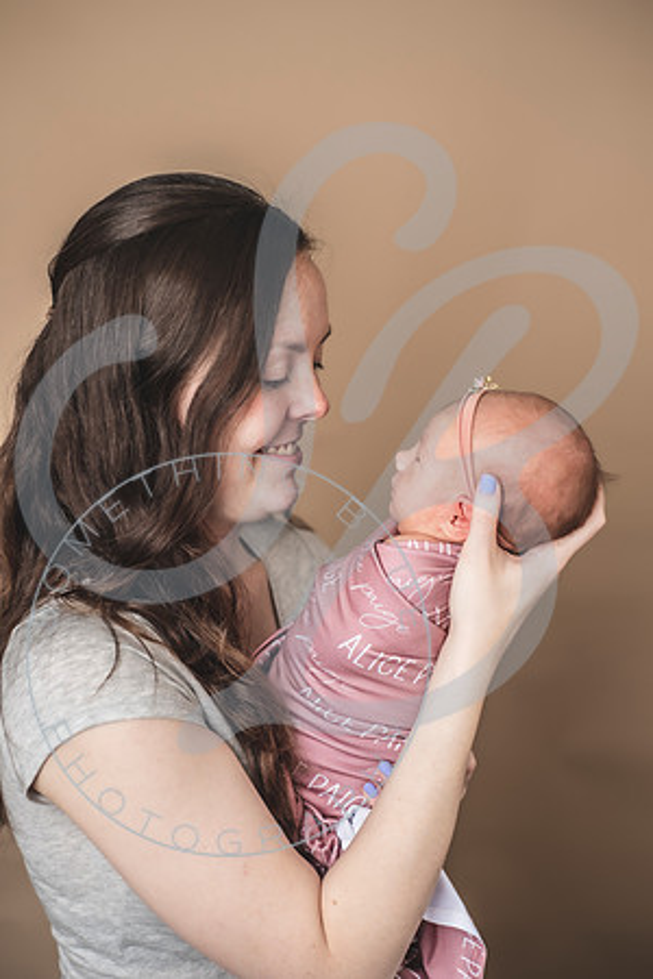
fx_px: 1360
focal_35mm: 50
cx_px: 326
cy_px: 490
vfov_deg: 39.6
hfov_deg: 27.0
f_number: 2.8
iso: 200
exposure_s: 1/125
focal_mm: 50
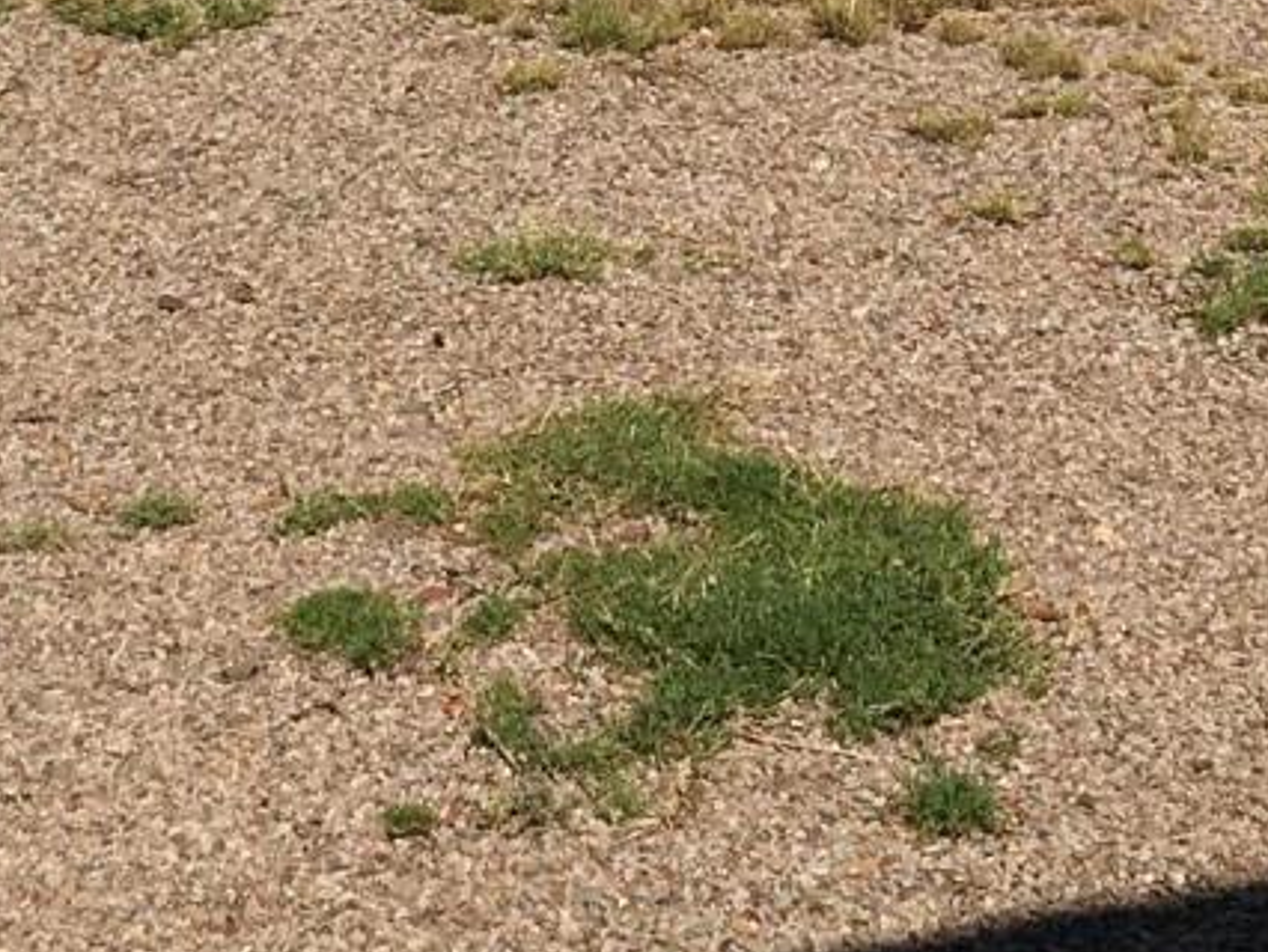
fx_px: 4985
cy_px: -976
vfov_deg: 10.1
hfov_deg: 14.5
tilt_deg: -6.5
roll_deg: -1.1
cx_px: 816
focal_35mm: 136
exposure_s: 1/4274
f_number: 2.2
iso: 25
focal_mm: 4.15
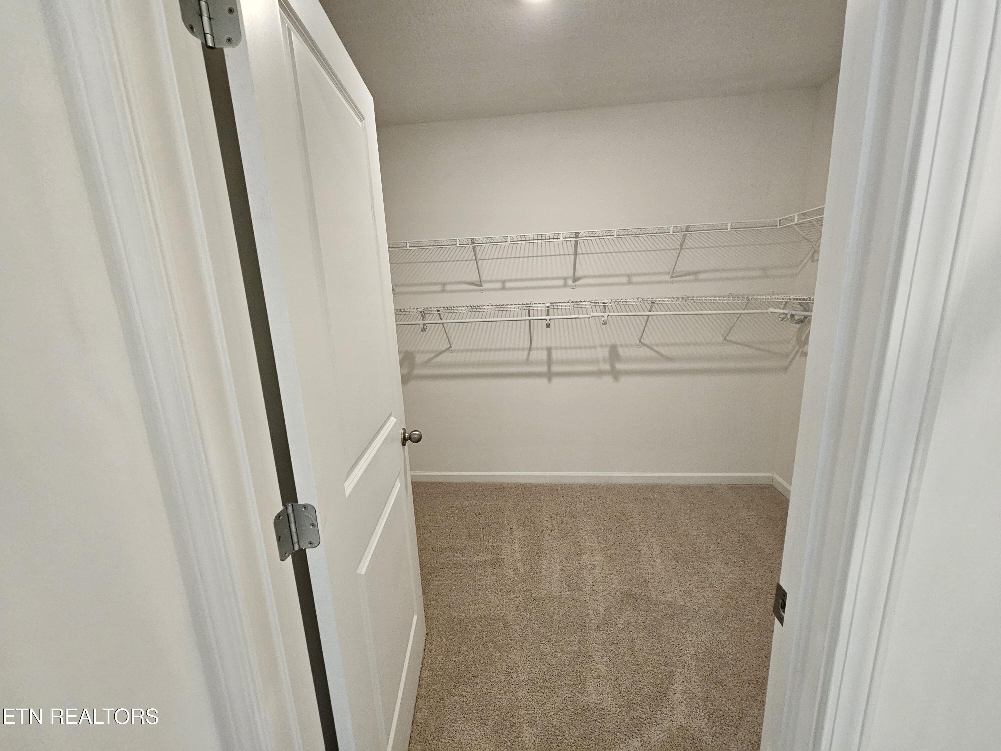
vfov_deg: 89.9
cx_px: 500
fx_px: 376
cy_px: 376
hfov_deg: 106.2
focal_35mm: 13
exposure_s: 1/60
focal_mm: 2.2
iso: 200
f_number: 2.2
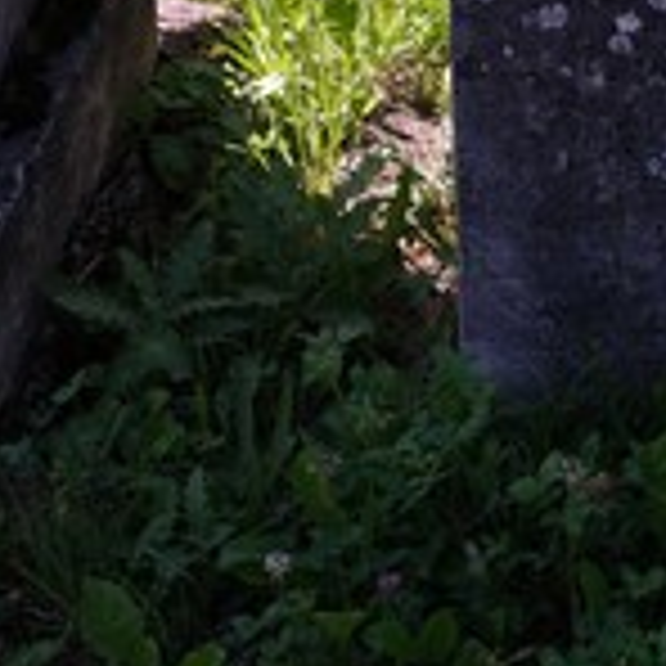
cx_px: 819
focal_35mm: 124
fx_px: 2699
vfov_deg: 13.7
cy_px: -117
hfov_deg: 13.6
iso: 200
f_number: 5.6
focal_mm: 24.3
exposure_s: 1/280
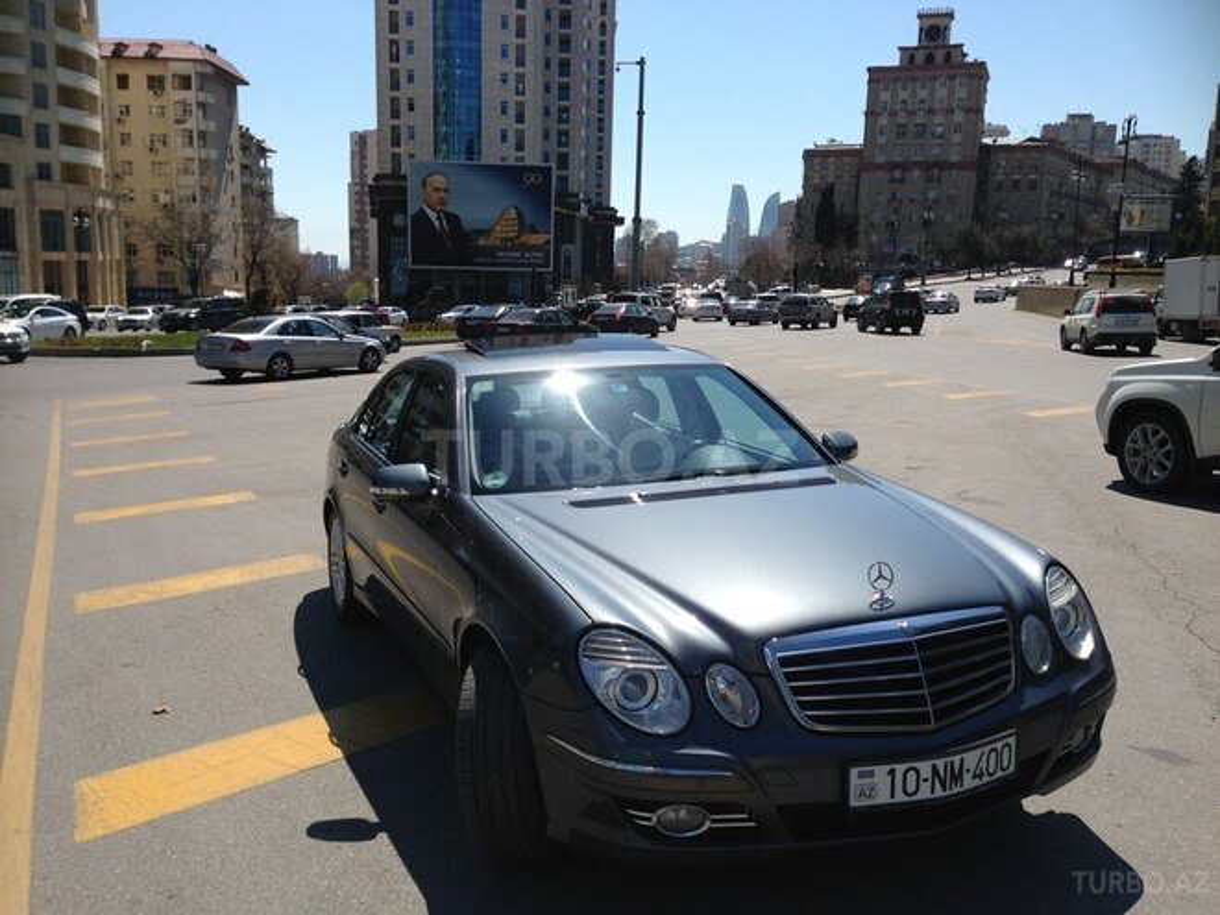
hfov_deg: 55.4
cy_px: 458
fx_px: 1163
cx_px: 610
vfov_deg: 42.9
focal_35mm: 33
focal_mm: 4.12
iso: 50
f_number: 2.4
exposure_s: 1/2262
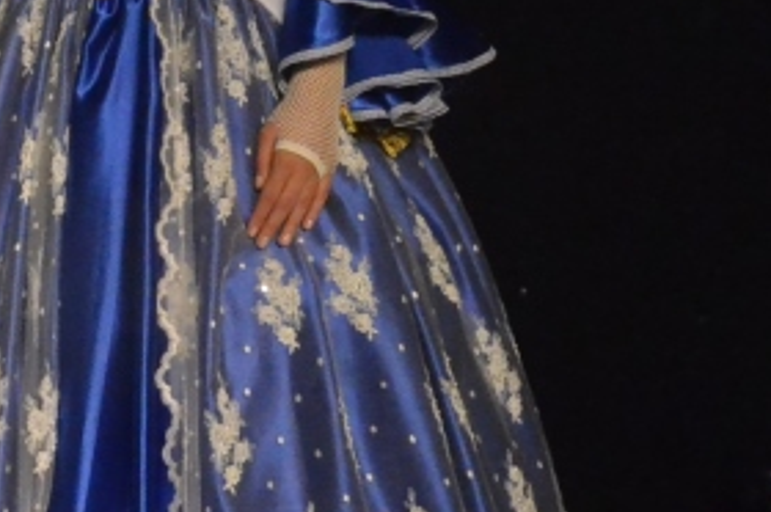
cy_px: 36
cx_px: -336
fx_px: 3398
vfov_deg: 8.6
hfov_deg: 12.4
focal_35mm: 159
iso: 6400
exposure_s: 1/320
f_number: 9
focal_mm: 29
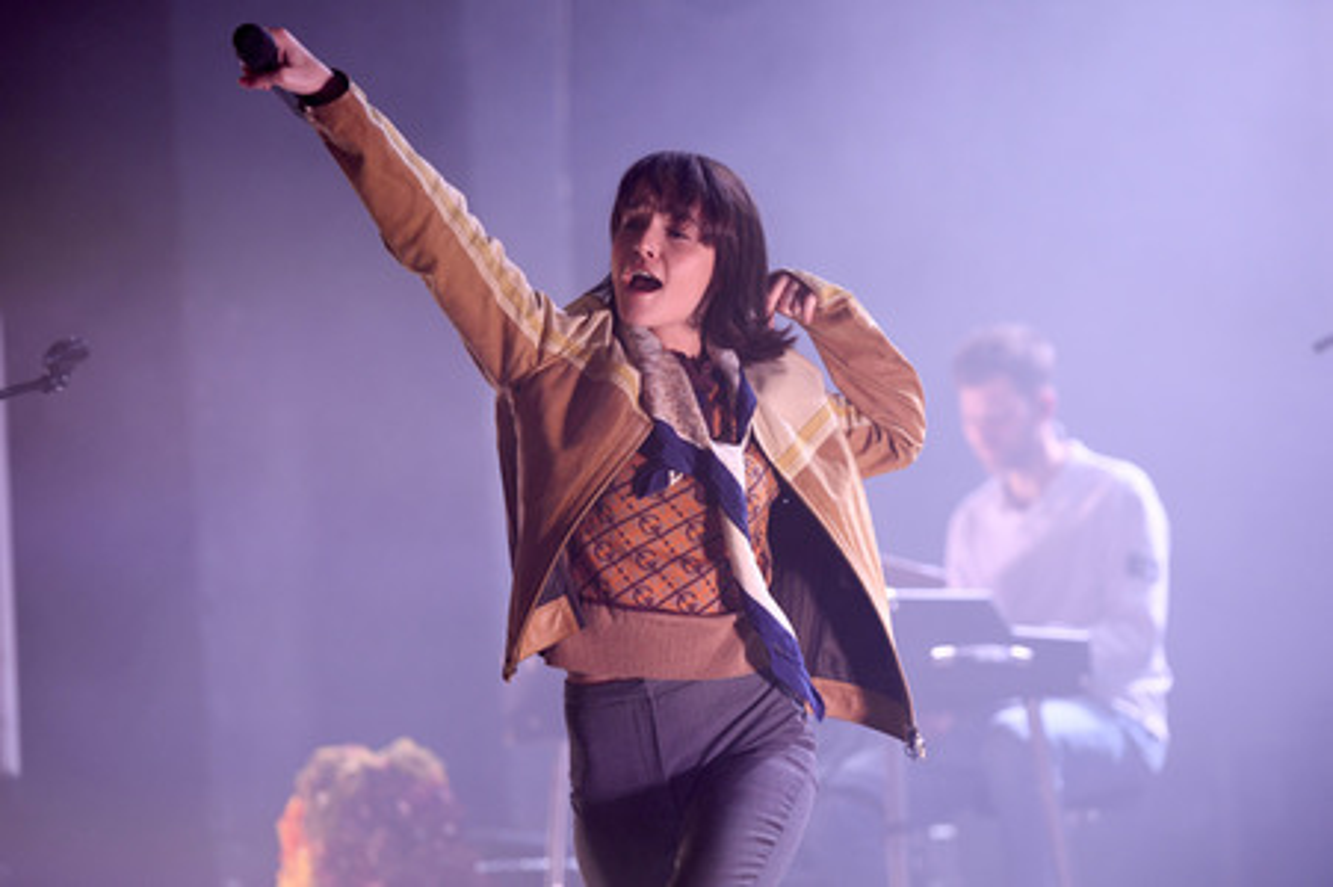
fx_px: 5920
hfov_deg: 12.8
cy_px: 444
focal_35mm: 160
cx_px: 666
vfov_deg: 8.6
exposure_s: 1/400
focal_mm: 160
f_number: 3.2
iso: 1600
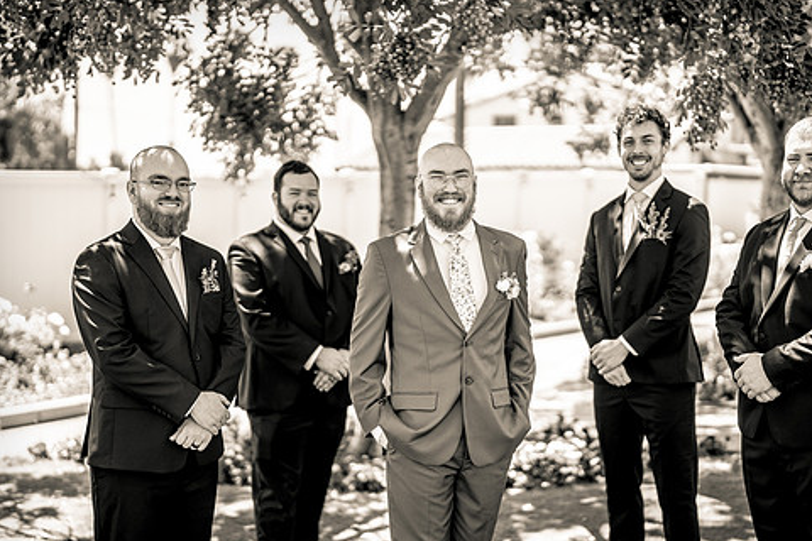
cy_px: 315
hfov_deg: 32.3
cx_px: 456
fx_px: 1398
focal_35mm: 62
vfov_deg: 21.9
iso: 100
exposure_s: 1/2500
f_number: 1.2
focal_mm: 50
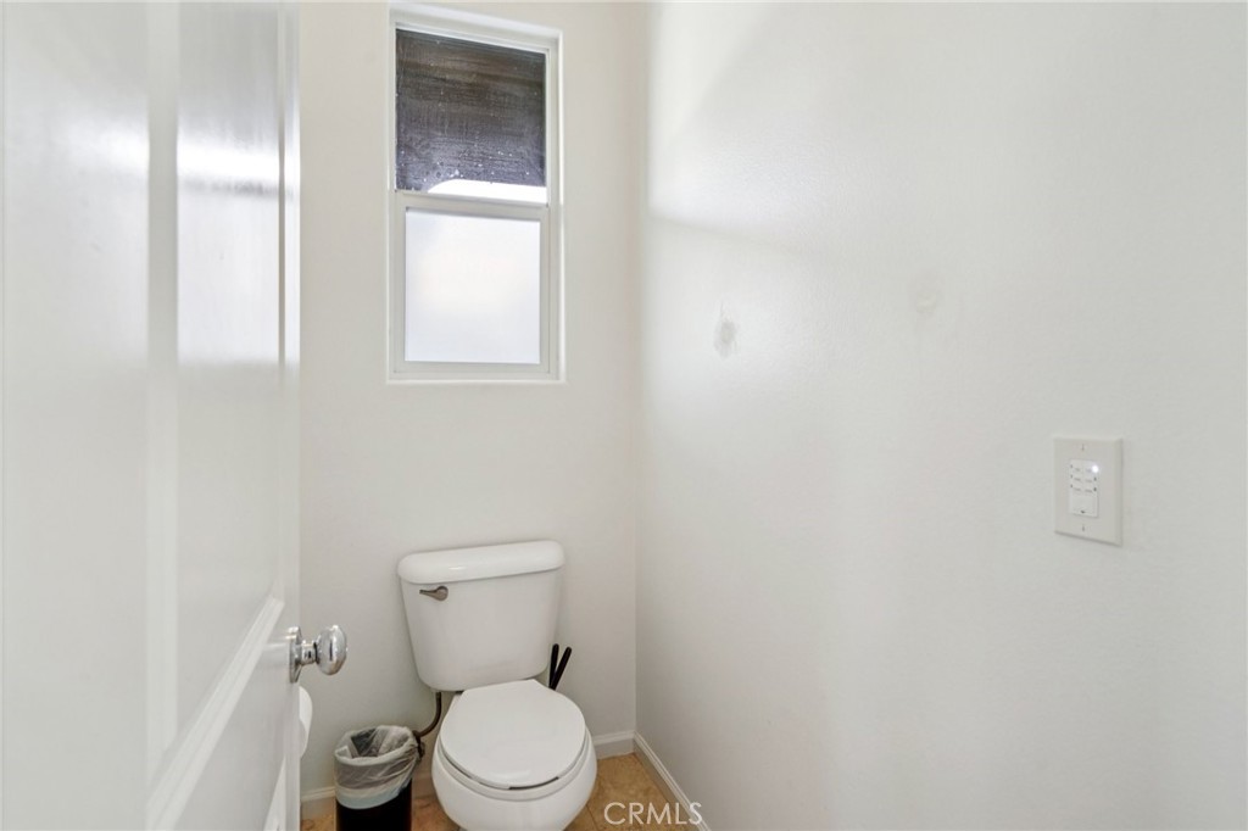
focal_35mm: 18
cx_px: 624
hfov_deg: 90.0
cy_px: 416
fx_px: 624
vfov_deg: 67.3
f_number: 8
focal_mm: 18
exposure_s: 1/15
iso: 400
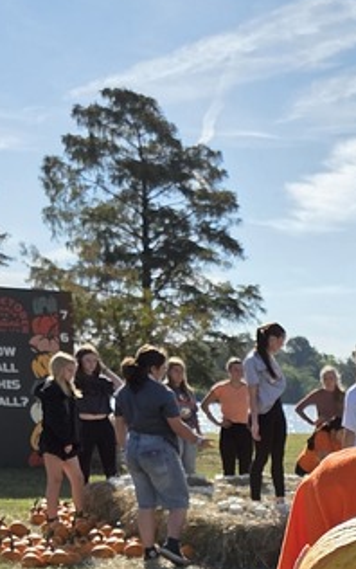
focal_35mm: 79
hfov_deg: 14.8
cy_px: 639
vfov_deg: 24.3
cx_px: 599
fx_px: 1224
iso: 80
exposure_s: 1/6618
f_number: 1.8
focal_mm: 5.4
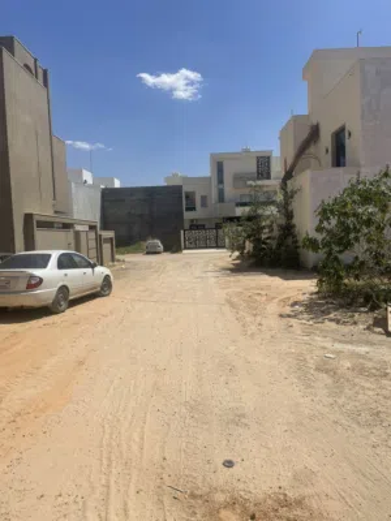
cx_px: 196
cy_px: 260
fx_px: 392
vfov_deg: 67.3
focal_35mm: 26
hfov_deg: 53.1
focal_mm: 4.2
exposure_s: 1/7813
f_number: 1.6
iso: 32
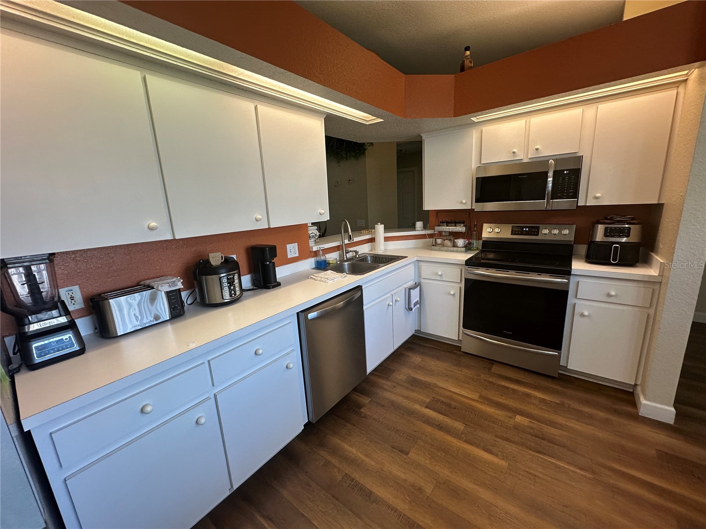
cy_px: 264
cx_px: 353
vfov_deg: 85.7
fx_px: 286
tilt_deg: -9.1
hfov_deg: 102.1
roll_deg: +4.3
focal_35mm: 14
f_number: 2.2
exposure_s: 1/120
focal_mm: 2.22
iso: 160
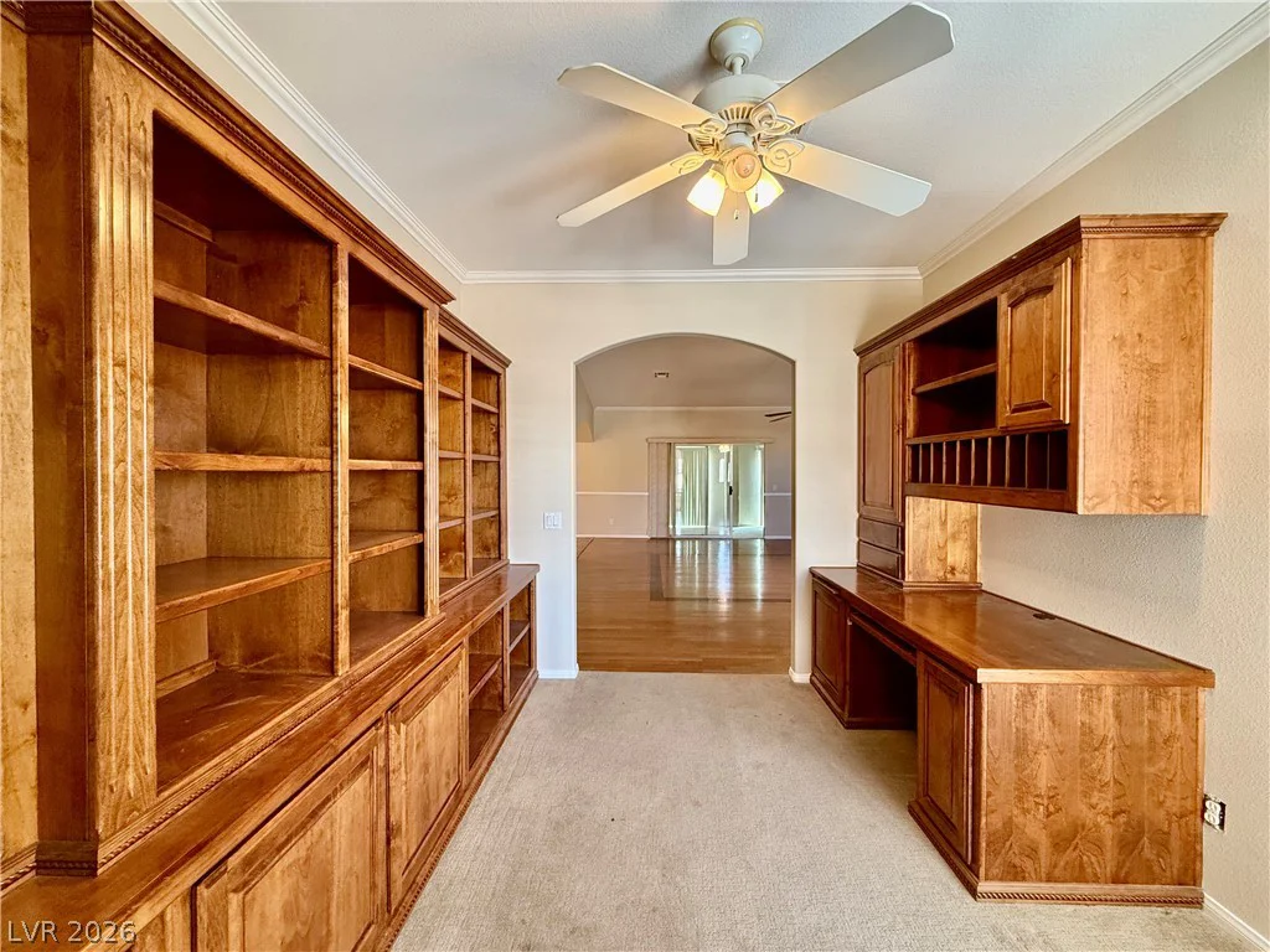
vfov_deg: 85.7
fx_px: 514
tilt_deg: -0.2
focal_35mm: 14
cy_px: 476
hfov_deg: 102.1
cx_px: 635
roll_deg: +0.3
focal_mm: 2.22
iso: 250
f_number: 2.2
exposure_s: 1/60
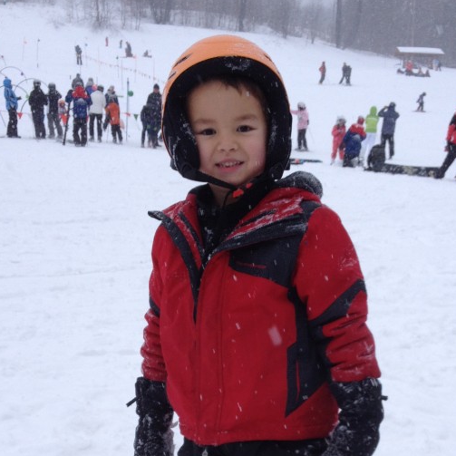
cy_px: 401
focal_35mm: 63
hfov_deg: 27.3
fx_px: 939
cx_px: 250
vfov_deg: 26.5
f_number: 2.4
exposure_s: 1/314
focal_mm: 4.28
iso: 50
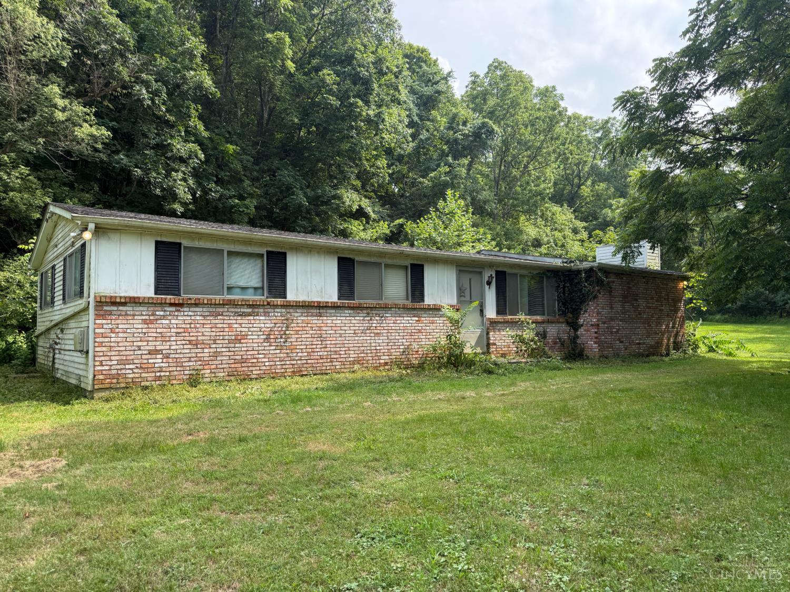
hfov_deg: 71.6
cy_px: 296
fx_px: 548
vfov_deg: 56.8
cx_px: 395
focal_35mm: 24
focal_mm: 6.76
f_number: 1.78
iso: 100
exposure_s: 1/1385
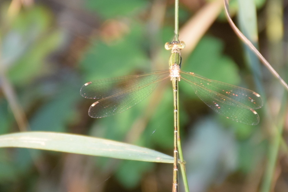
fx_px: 1919
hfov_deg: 8.6
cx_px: 159
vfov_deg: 5.7
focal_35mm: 240
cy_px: 103
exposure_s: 1/60
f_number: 7.1
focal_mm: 140
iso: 320
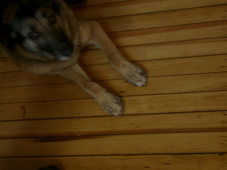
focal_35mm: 74
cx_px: 114
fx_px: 485
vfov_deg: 19.9
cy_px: 85
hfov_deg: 26.3
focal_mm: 12.2
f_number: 3.9
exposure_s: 1/8
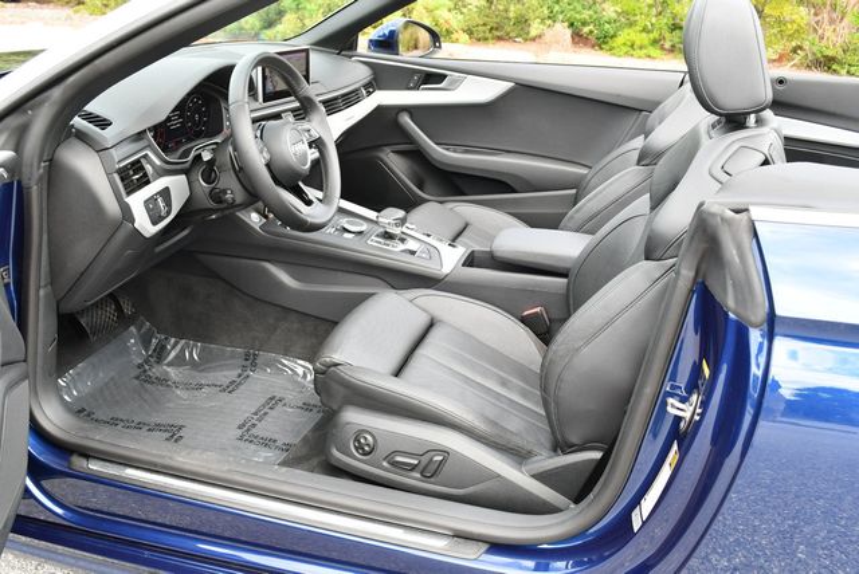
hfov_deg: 53.1
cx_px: 430
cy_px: 287
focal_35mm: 36
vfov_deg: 36.9
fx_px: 860
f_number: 4.5
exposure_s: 1/250
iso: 400
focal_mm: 18
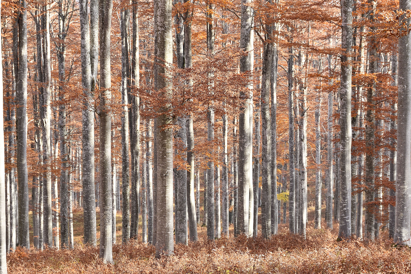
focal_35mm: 140
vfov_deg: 9.8
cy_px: 137
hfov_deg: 14.7
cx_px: 206
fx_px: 1598
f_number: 9
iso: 100
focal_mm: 70
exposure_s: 1/15
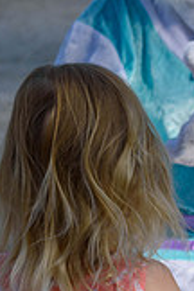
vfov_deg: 7.1
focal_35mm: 291
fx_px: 2352
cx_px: 70
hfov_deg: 4.7
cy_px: 156
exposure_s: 1/500
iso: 250
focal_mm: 70
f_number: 5.6
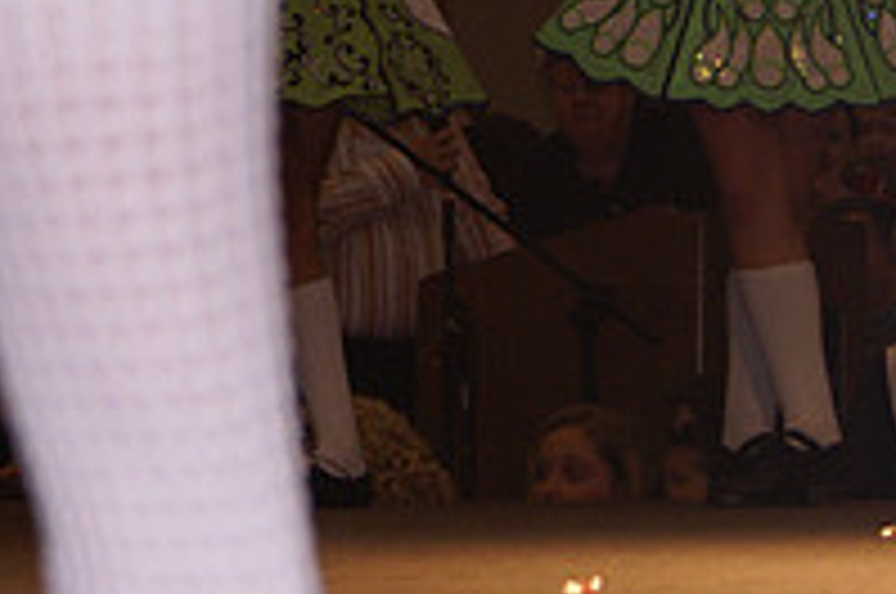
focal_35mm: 306
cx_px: 824
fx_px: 7604
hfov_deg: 6.7
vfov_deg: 4.5
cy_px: -90
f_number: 5.6
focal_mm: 70
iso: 400
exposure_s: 1/125
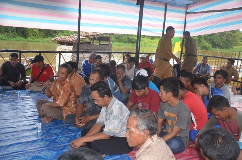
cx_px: 121
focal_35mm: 36
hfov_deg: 53.2
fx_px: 242
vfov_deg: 36.7
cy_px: 80
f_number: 3.8
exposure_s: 1/250
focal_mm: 24
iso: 200
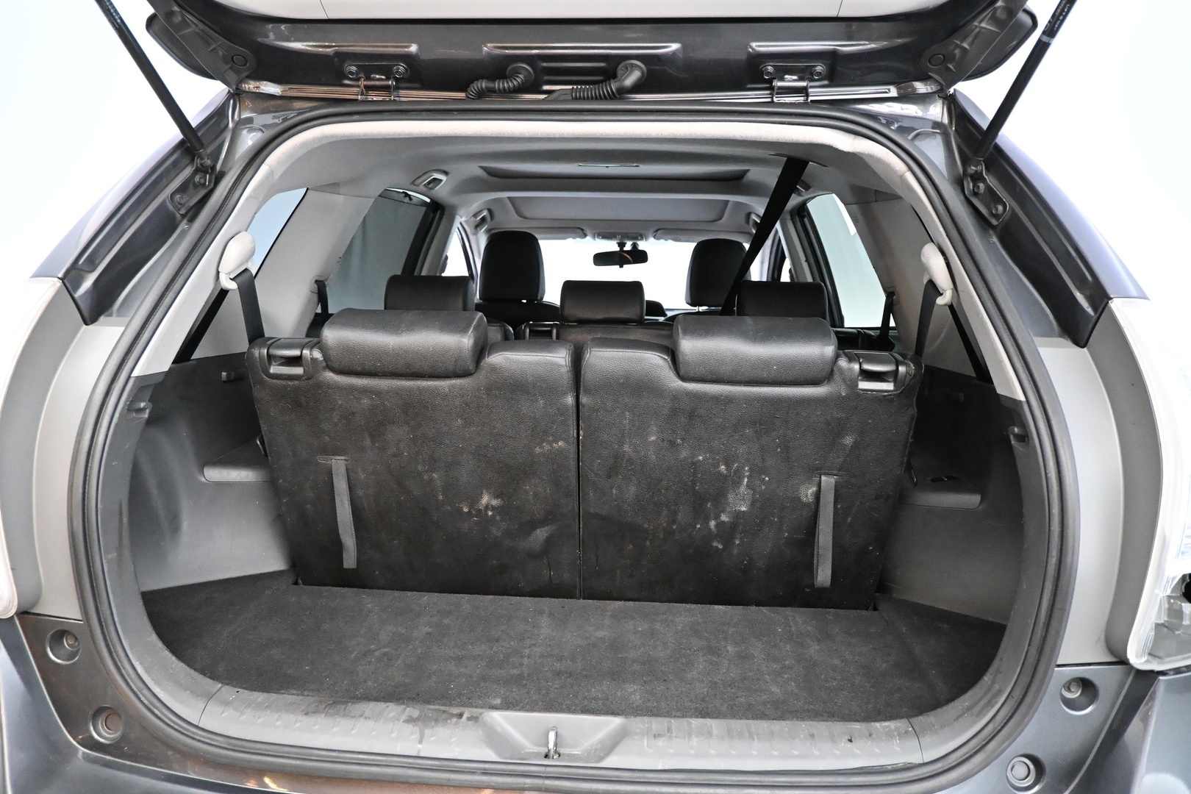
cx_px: 596
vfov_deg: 53.1
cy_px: 397
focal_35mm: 24
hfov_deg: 73.7
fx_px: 794
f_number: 3.5
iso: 6400
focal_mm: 16
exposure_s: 1/60
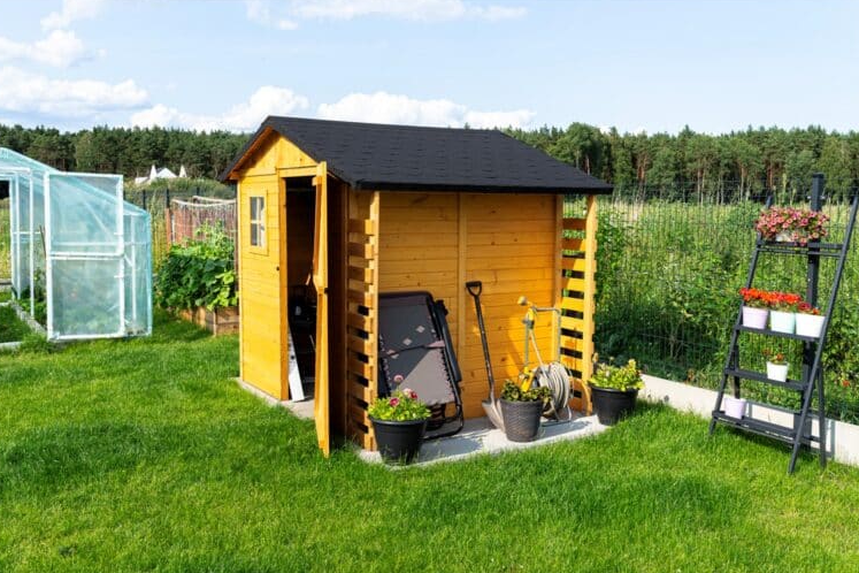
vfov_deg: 36.9
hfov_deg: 53.1
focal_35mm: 36
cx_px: 427
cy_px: 288
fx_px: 859
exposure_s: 1/200
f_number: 8
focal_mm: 35
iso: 100
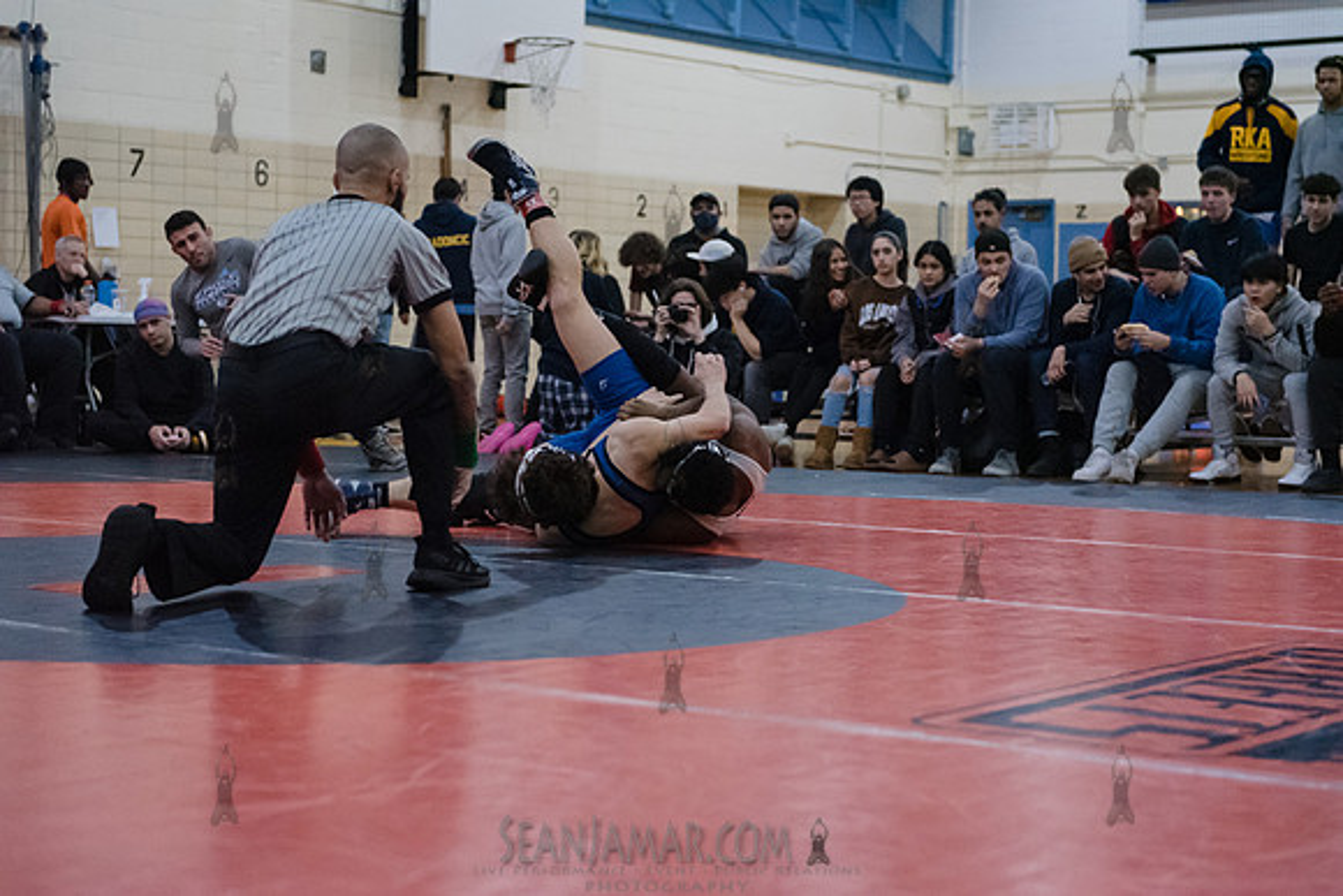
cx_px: 672
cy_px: 448
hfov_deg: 28.8
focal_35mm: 70
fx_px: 2612
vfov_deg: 19.5
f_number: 3.2
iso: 8000
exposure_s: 1/320
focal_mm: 70
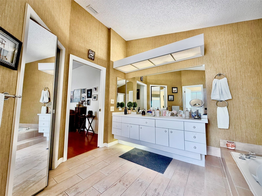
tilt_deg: +4.4
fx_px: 106
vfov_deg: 85.7
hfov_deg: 102.1
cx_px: 131
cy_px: 98
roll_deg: -0.7
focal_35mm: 14
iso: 100
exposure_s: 1/120
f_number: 2.2
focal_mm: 2.22
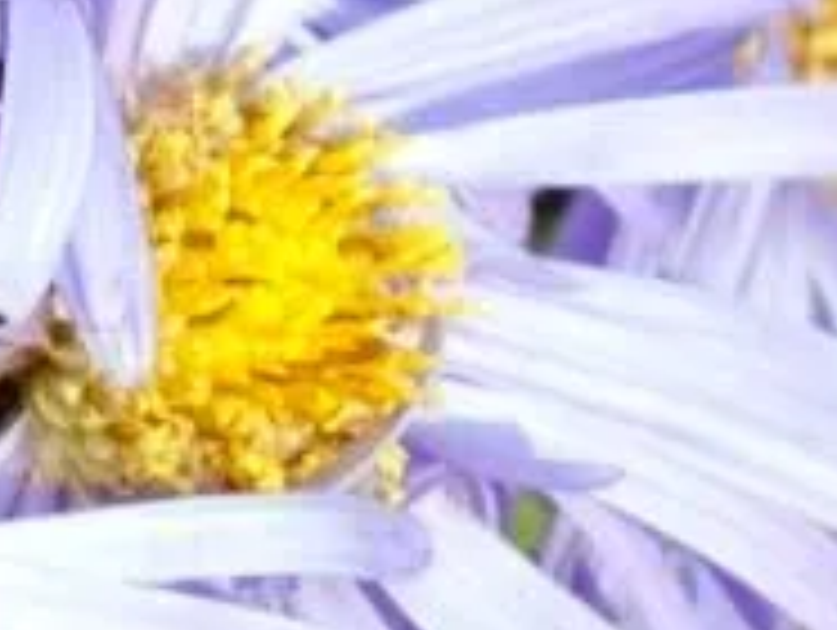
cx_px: -1426
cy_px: 27
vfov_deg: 2.0
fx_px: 17698
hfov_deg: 2.7
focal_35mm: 731
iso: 160
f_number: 4.6
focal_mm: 24
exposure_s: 1/177
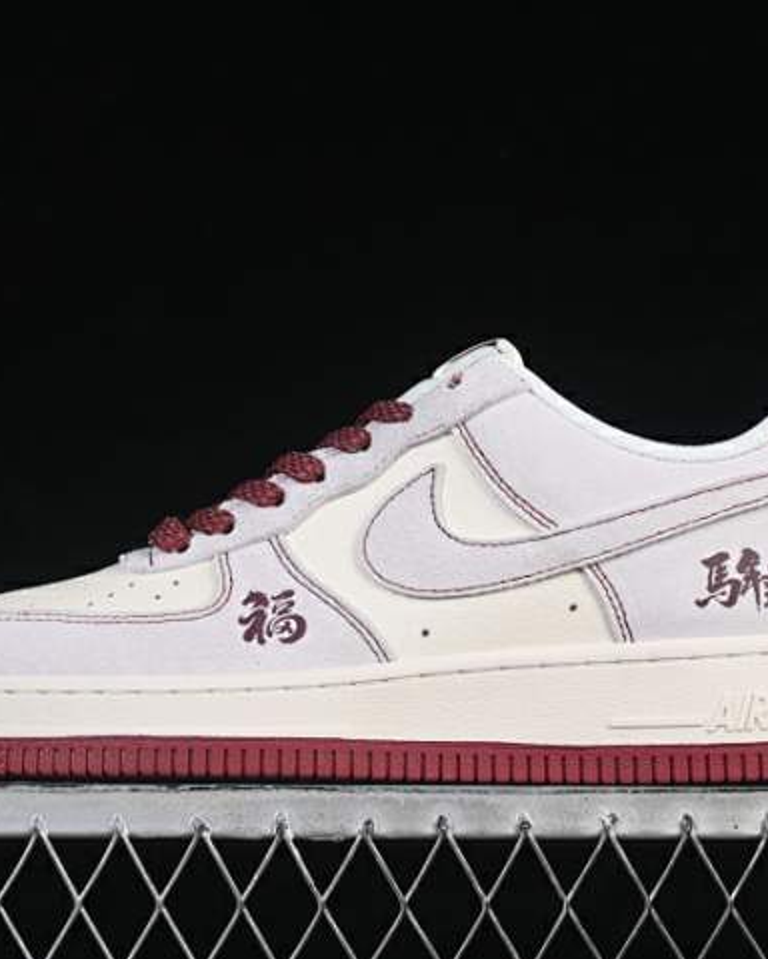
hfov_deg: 14.4
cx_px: 398
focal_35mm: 107
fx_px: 3040
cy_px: 483
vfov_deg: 17.9
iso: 160
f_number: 8
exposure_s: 1/80
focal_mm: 50
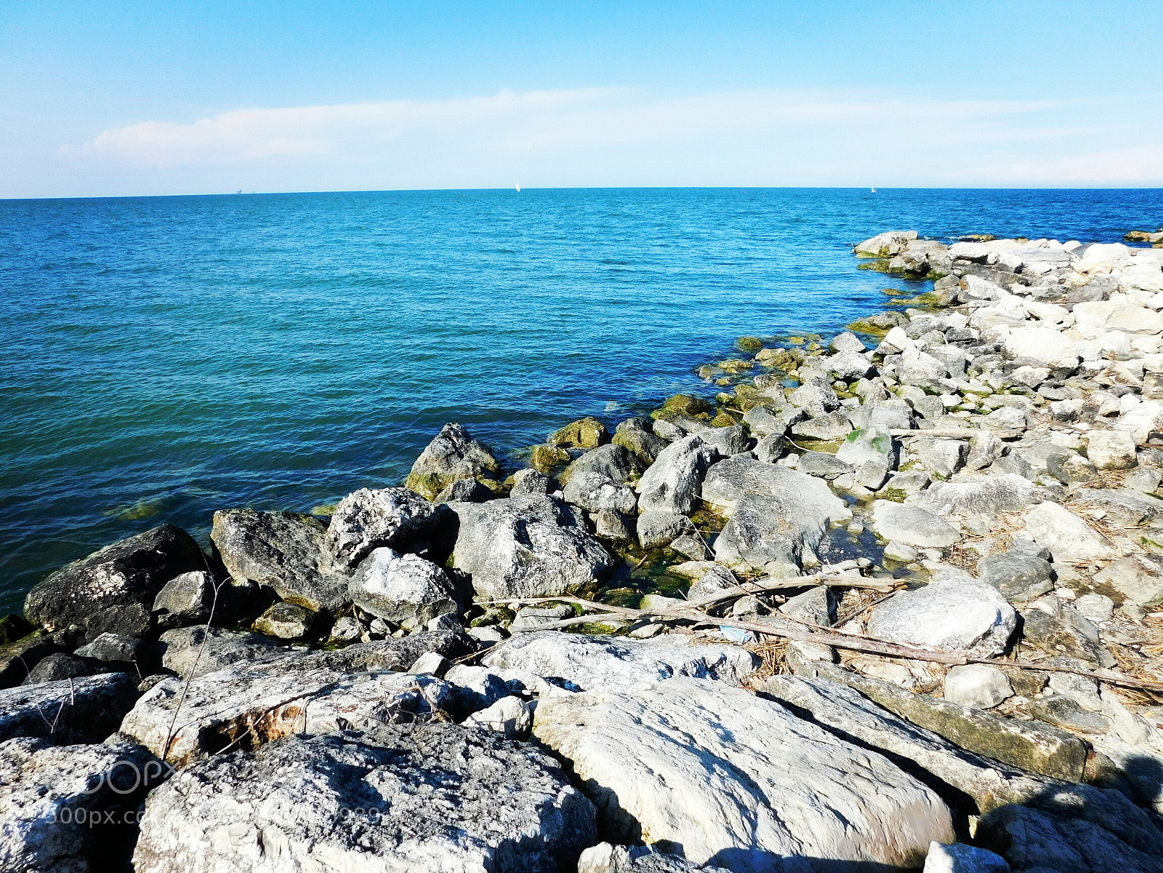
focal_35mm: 23
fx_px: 773
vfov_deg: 58.9
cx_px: 582
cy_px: 436
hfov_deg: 73.9
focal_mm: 4
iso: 125
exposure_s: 1/500
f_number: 6
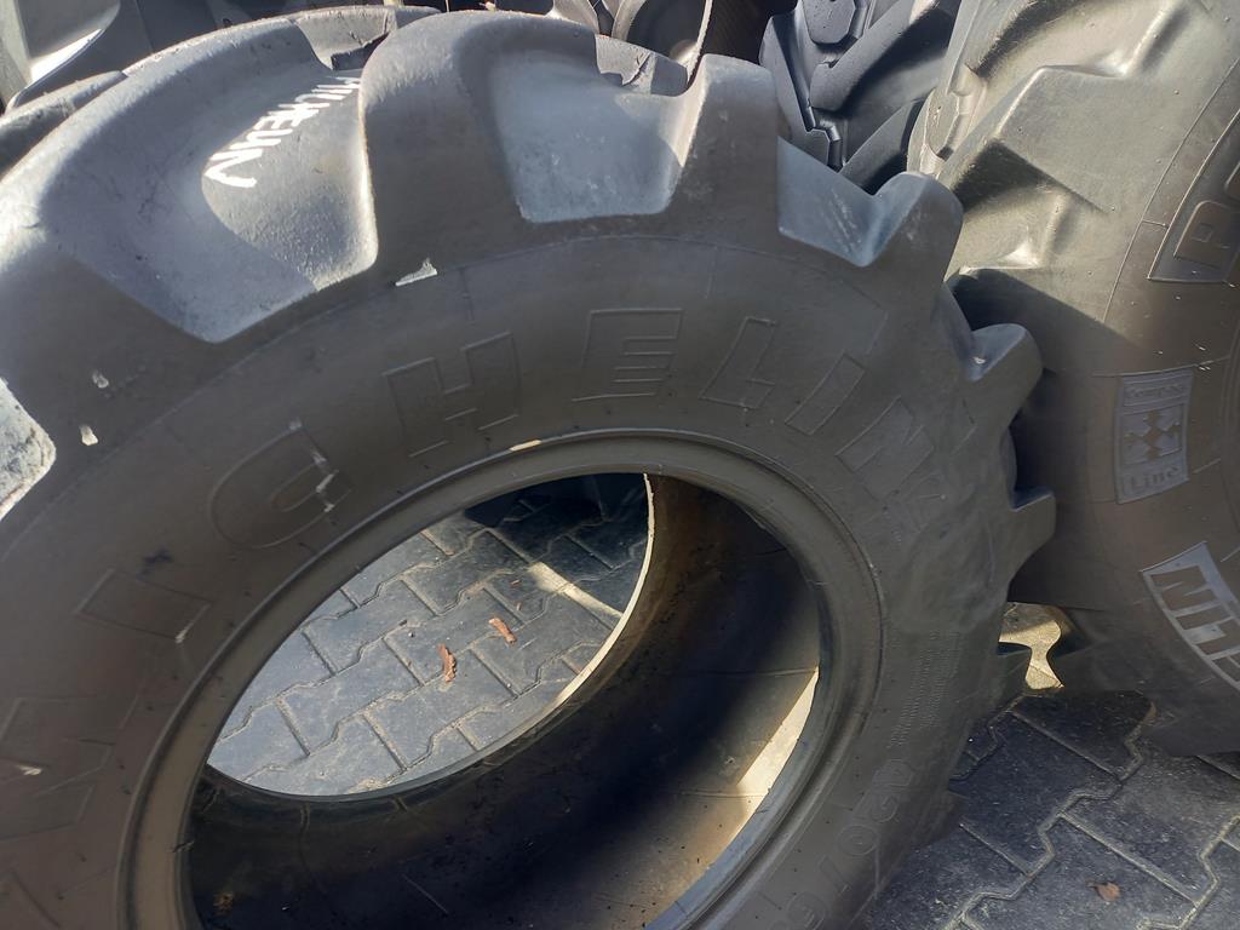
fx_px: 896
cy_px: 465
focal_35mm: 25
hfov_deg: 69.4
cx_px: 620
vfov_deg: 54.9
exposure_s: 1/100
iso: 80
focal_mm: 4.65
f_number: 1.8
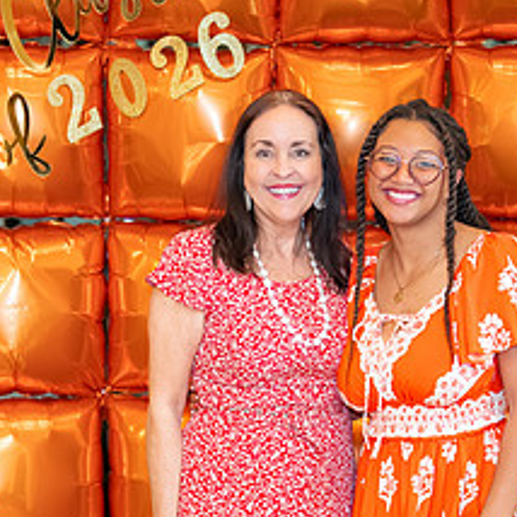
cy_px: 492
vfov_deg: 11.1
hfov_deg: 11.2
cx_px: 375
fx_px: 2636
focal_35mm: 156
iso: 1000
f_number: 1.2
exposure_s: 1/400
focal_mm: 50
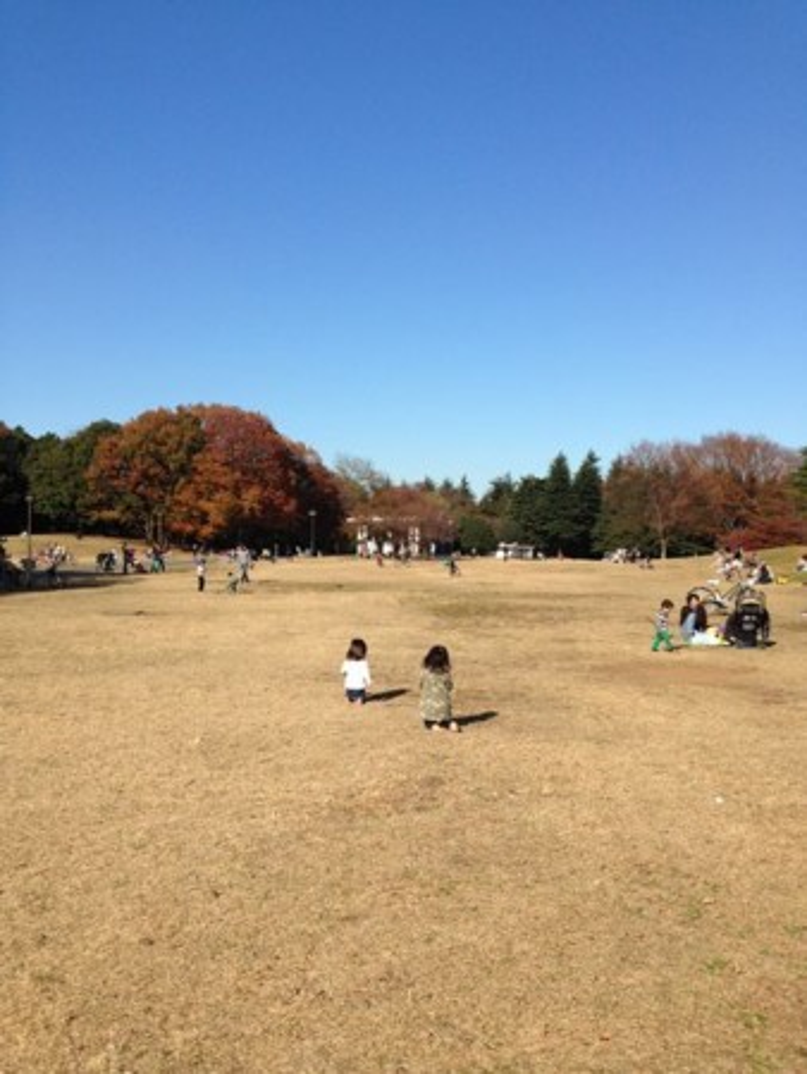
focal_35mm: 33
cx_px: 404
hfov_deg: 43.0
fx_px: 1025
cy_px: 537
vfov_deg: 55.3
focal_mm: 4.12
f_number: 2.4
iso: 50
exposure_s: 1/1642
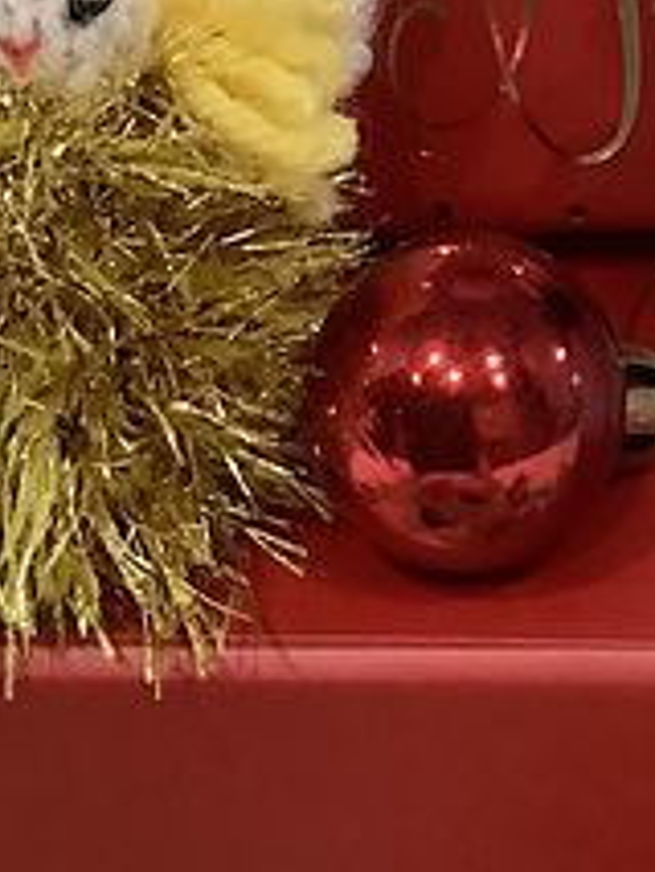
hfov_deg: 15.7
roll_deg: +0.6
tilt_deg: -21.1
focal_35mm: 93
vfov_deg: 19.1
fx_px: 2344
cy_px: -340
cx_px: 590
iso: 320
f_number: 2.4
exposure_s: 1/60
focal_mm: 3.3
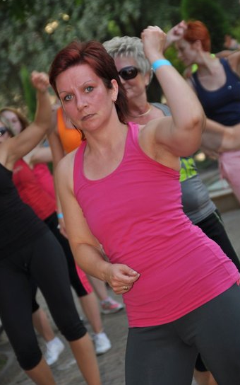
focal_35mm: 151
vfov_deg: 13.9
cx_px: 127
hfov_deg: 8.7
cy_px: 191
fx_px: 1580
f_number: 5.6
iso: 200
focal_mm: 98
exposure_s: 1/125
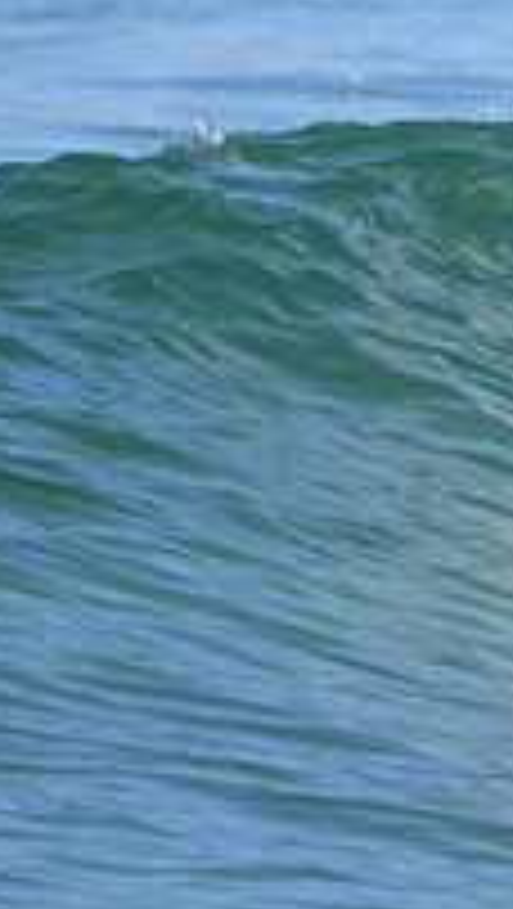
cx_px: 1278
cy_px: 241
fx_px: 44288
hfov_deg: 0.7
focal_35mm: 1836
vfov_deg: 1.2
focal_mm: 610
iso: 1000
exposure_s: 1/2000
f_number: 11
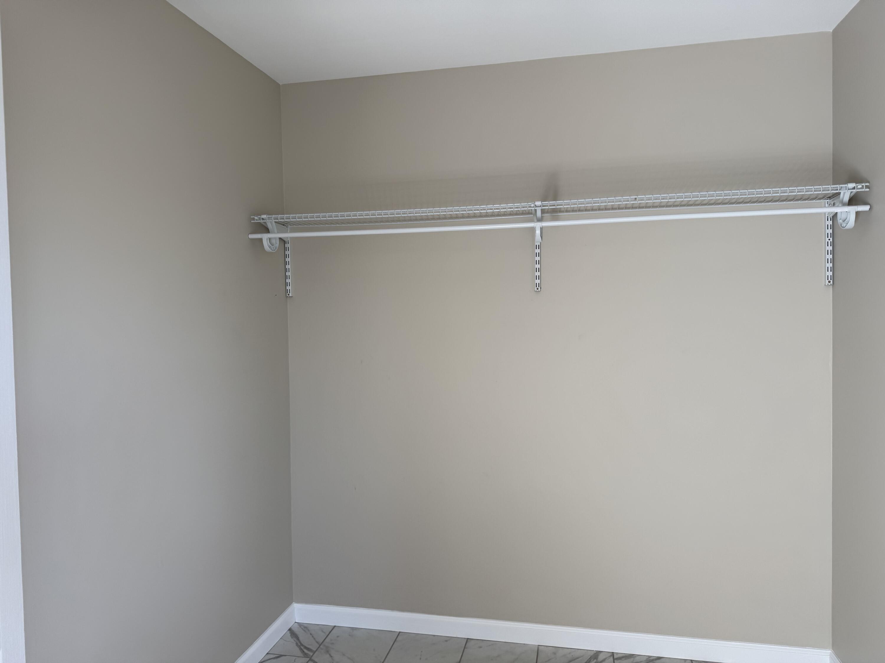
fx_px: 614
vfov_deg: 56.8
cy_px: 332
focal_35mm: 24
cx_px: 442
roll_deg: +0.4
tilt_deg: -1.0
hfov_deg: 71.6
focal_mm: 6.76
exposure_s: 1/121
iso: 64
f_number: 1.78
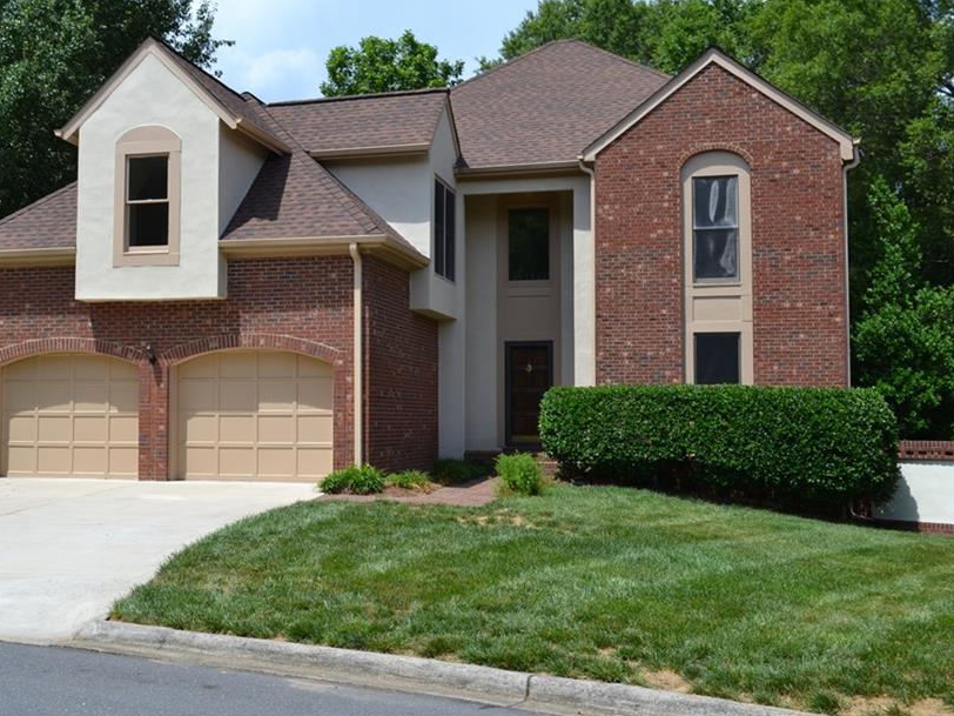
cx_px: 387
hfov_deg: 46.6
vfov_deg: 36.0
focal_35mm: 40
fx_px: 1102
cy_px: 353
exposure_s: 1/250
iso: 100
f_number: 8
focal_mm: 22
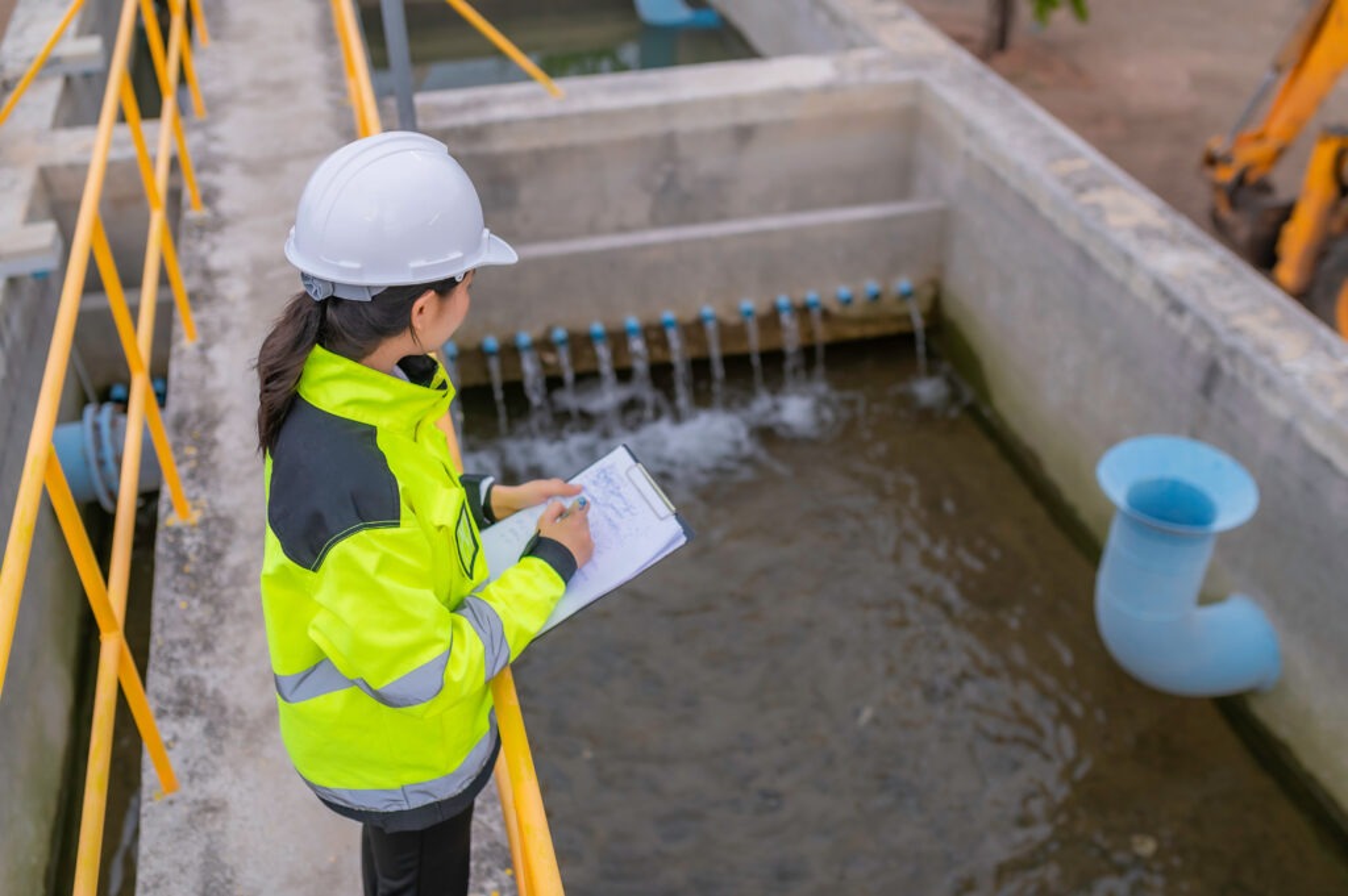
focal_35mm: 35
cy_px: 448
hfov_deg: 54.5
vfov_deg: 37.8
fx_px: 1309
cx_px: 674
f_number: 2.8
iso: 200
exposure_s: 1/100
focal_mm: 35
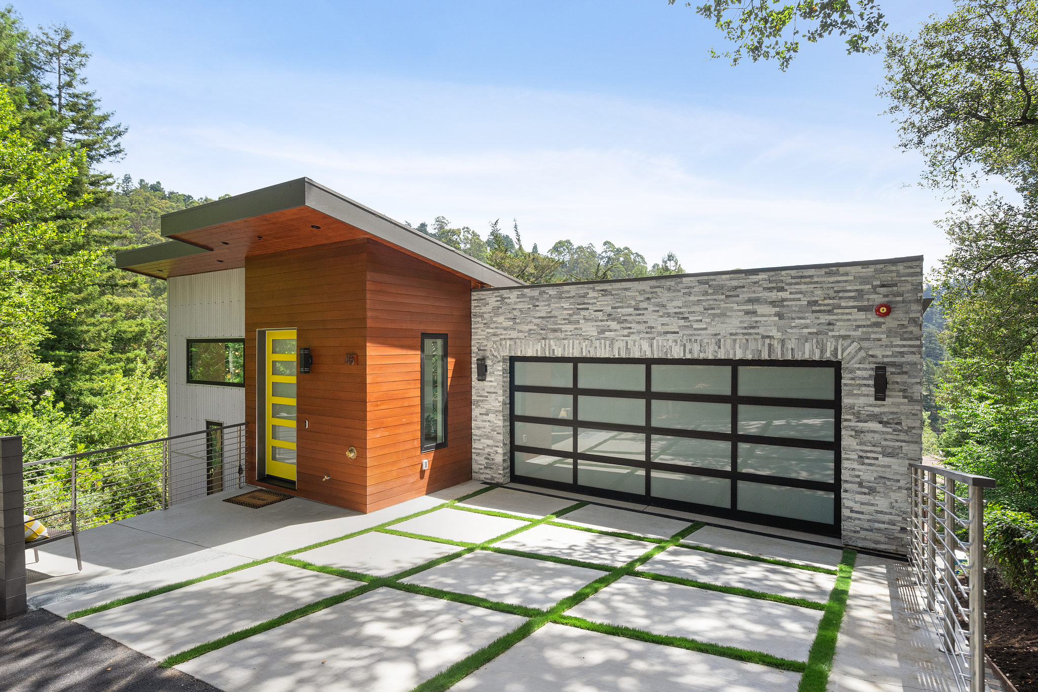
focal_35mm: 18
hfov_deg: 90.0
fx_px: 519
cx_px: 519
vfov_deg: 67.4
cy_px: 346
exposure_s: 1/320
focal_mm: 18
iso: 250
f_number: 7.1
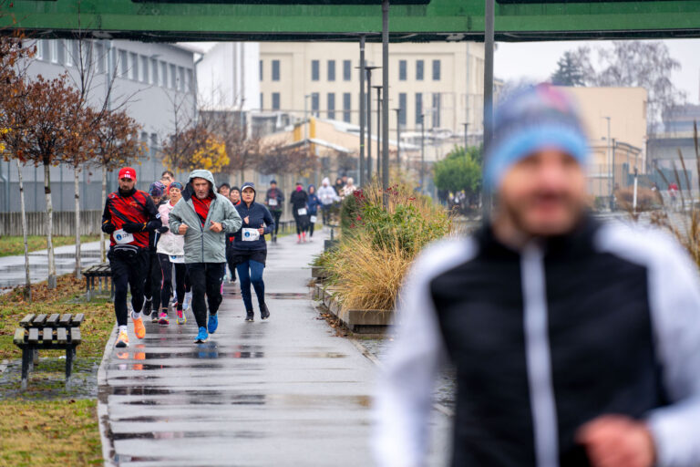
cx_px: 350
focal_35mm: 203
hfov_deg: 10.1
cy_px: 234
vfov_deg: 6.8
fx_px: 3946
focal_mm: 200
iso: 640
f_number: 4
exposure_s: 1/500
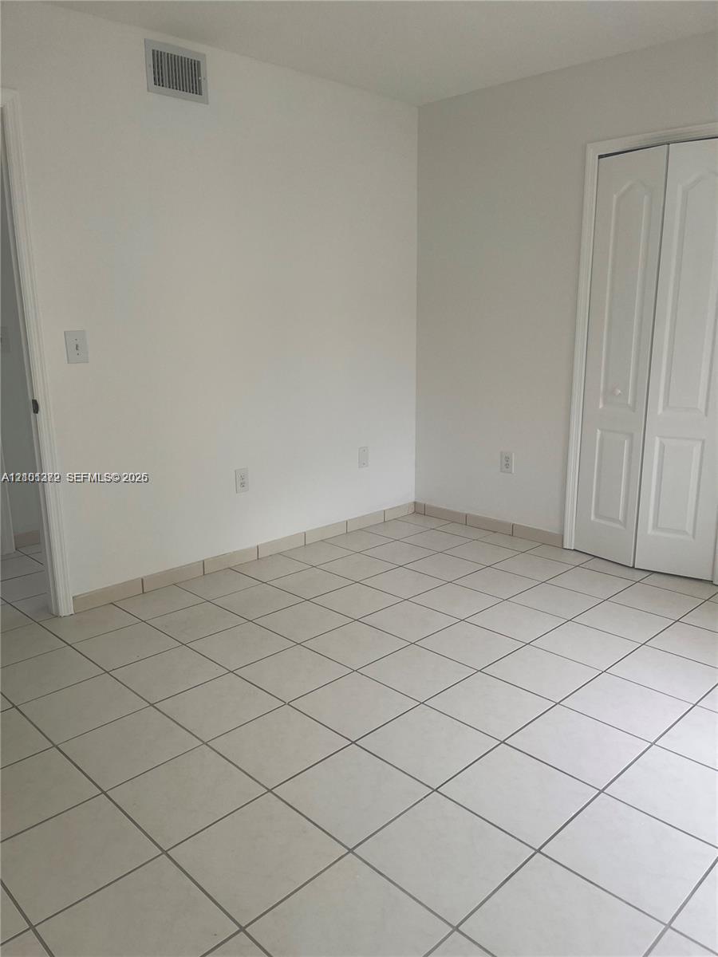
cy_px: 478
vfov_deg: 67.3
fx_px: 719
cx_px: 359
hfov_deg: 53.1
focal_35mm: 26
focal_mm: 5.1
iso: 40
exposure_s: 1/161
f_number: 1.6
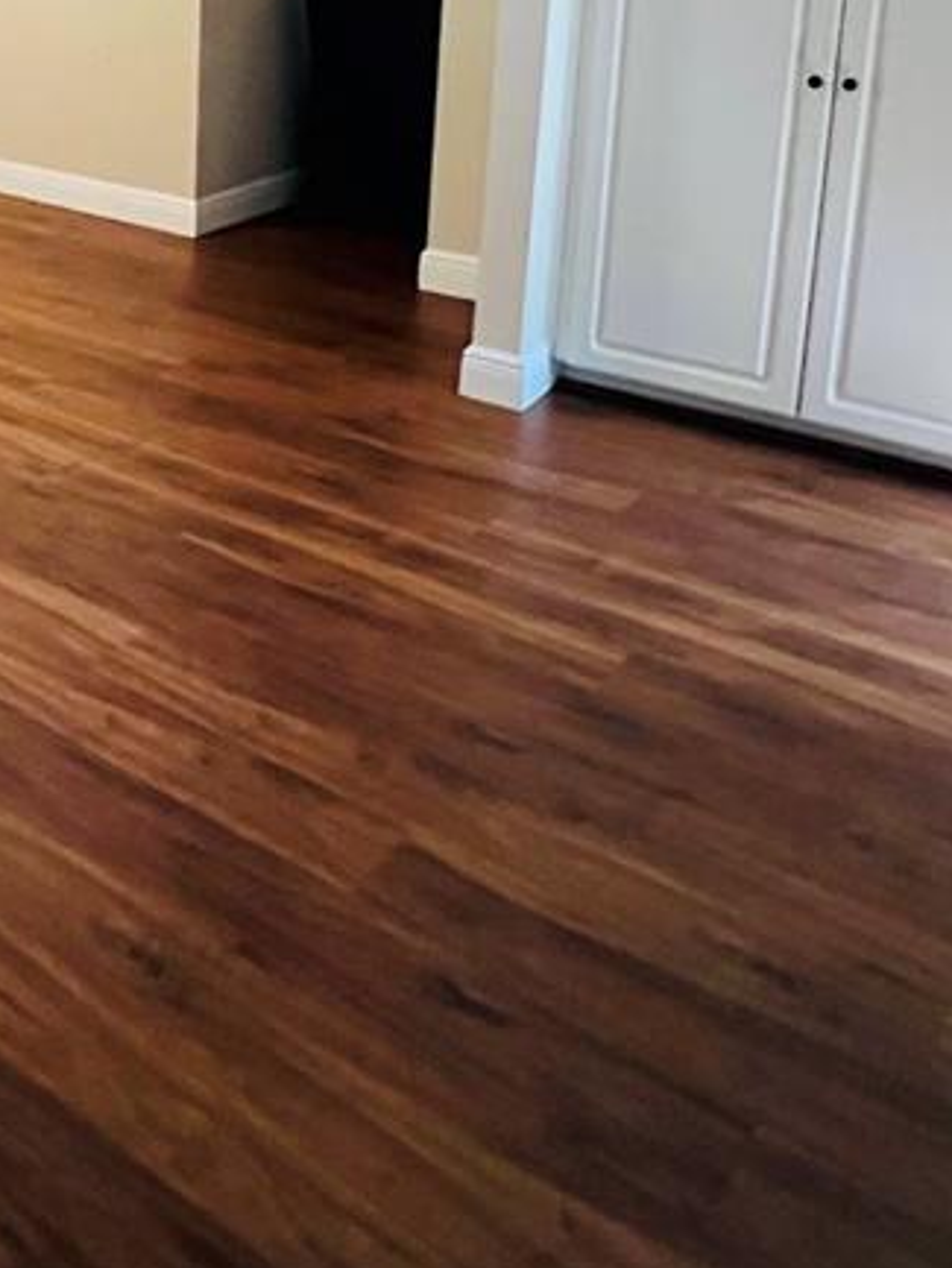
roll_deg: +1.4
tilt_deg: -11.6
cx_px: -117
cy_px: 138
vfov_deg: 46.6
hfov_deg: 33.9
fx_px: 1319
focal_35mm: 36
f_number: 1.8
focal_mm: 1.57
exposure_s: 1/60
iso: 1000
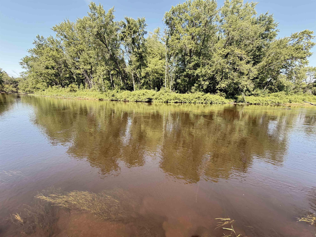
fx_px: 128
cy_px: 118
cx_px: 158
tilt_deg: -9.9
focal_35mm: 14
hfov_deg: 102.1
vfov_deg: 85.7
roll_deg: -0.5
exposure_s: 1/180
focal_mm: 2.22
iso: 50
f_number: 2.2
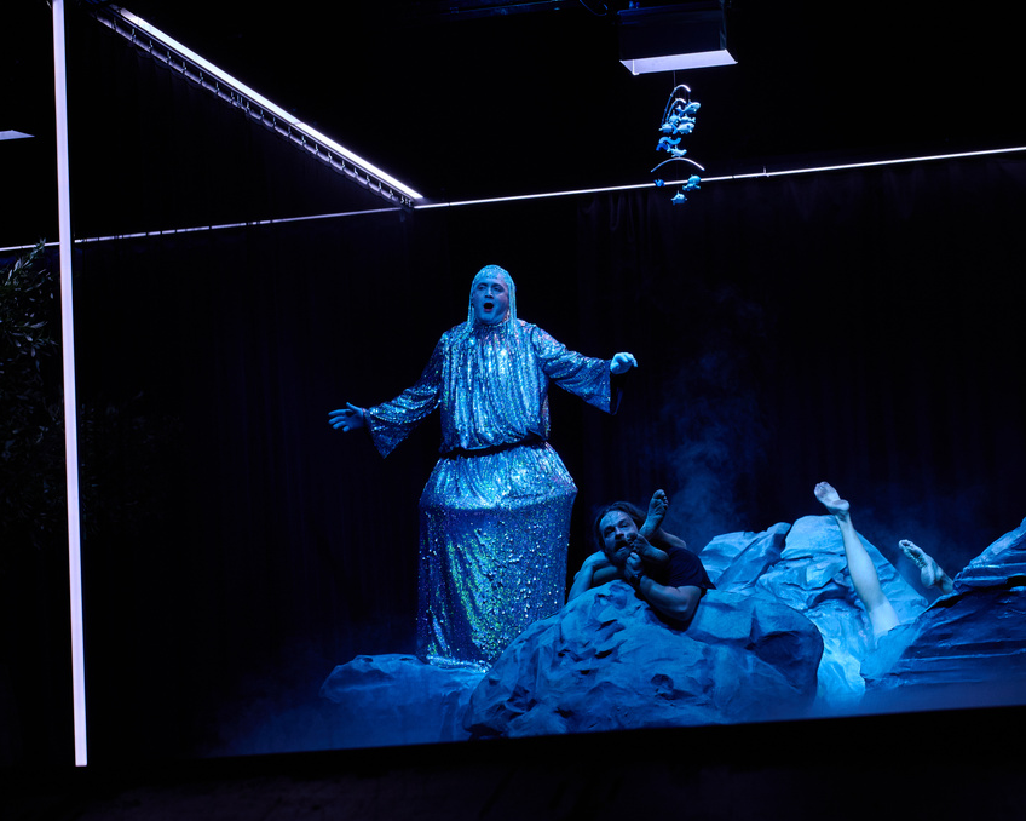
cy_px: 412
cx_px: 595
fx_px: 2580
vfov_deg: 18.1
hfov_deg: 22.5
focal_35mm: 85
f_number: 2.8
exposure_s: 1/400
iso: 1000
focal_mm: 50
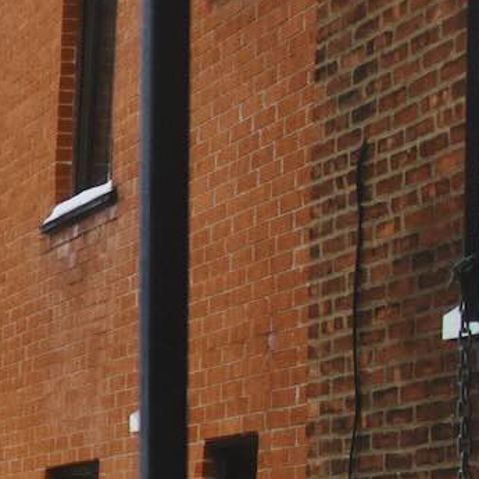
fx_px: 2223
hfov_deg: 10.7
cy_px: 457
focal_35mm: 142
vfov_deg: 12.2
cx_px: -628
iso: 100
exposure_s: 1/4000
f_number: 1.8
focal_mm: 24
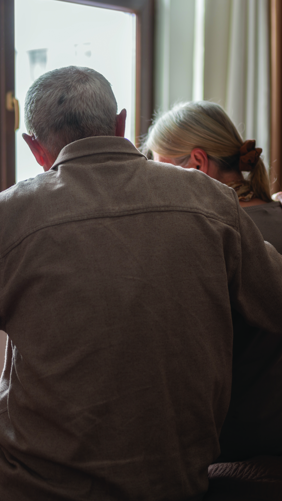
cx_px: 122
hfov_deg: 21.8
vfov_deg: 37.8
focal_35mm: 55
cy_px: 250
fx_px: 731
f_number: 1.8
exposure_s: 1/15
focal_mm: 35
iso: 100
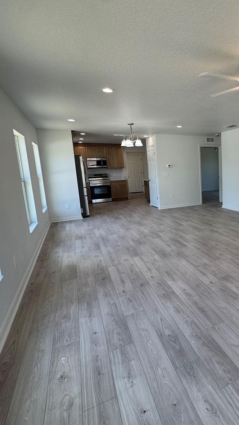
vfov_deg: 83.8
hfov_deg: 48.7
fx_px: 236
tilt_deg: -9.7
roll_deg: +1.0
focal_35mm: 21
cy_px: 207
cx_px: 209
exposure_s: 1/120
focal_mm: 2.22
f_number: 2.2
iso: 64
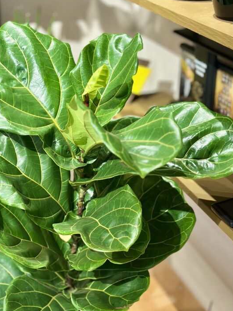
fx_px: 628
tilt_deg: -25.1
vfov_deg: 27.7
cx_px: 84
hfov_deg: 21.0
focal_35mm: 70
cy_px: 172
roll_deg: -0.6
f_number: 1.78
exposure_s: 1/40
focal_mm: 6.86
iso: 320
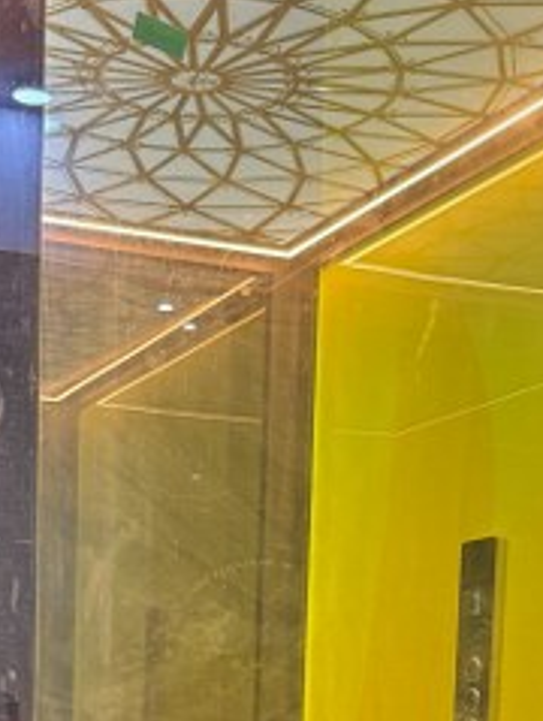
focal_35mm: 77
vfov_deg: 23.1
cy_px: 878
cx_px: 169
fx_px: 1606
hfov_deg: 19.1
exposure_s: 1/50
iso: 125
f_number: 1.8
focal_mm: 6.76
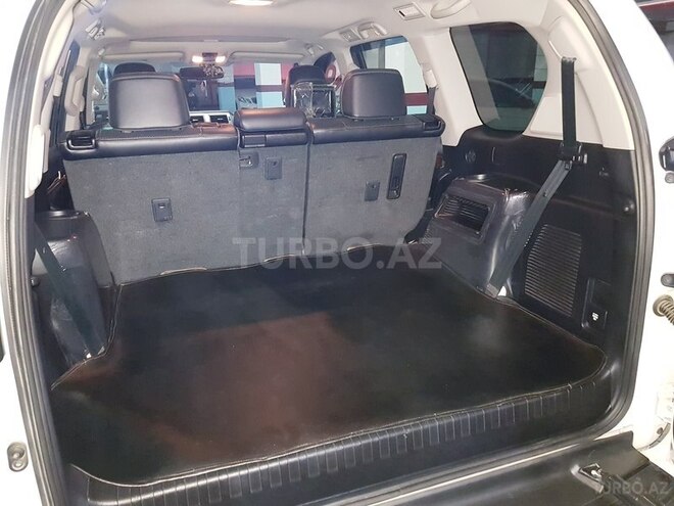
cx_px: 337
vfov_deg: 53.1
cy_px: 253
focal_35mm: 26
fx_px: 506
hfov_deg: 67.3
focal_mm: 4.2
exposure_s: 1/10
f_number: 1.7
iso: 500
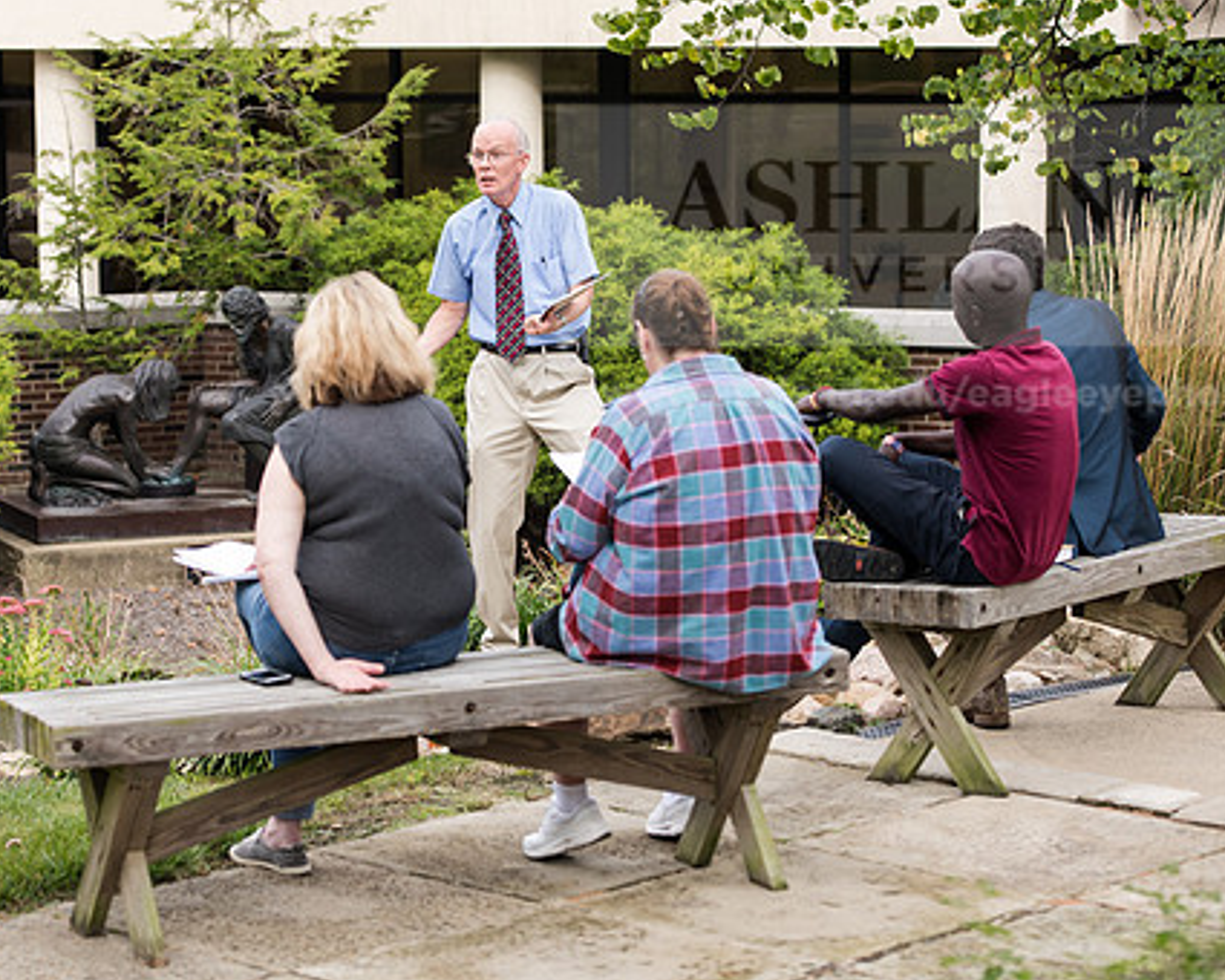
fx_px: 3807
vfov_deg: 14.7
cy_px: 454
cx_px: 470
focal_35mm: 105
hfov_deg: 18.3
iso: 200
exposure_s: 1/400
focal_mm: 82
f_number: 4
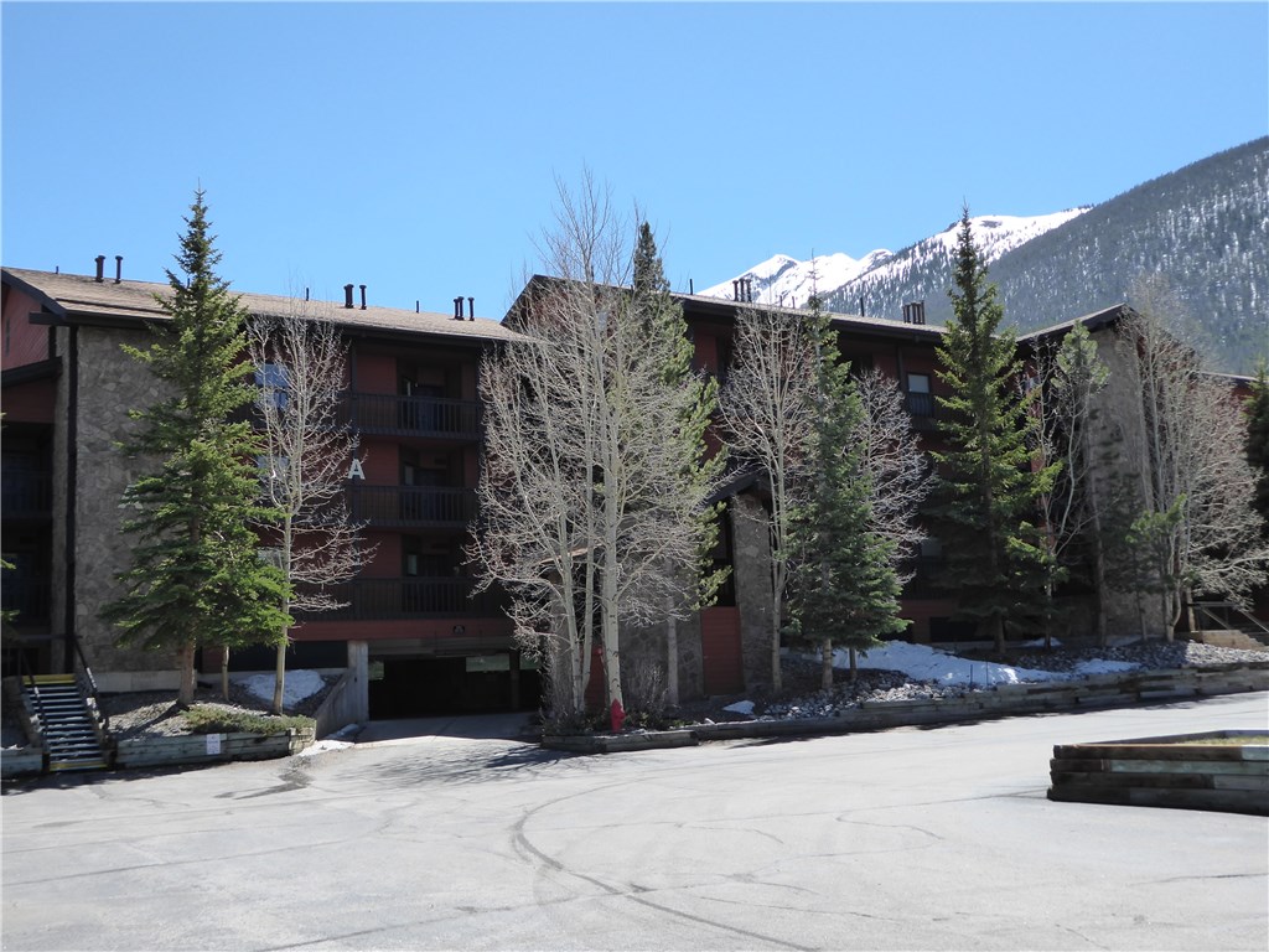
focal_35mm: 39
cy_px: 476
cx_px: 634
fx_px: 1430
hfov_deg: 47.9
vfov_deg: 36.8
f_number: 3.7
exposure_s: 1/500
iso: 160
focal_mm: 6.7
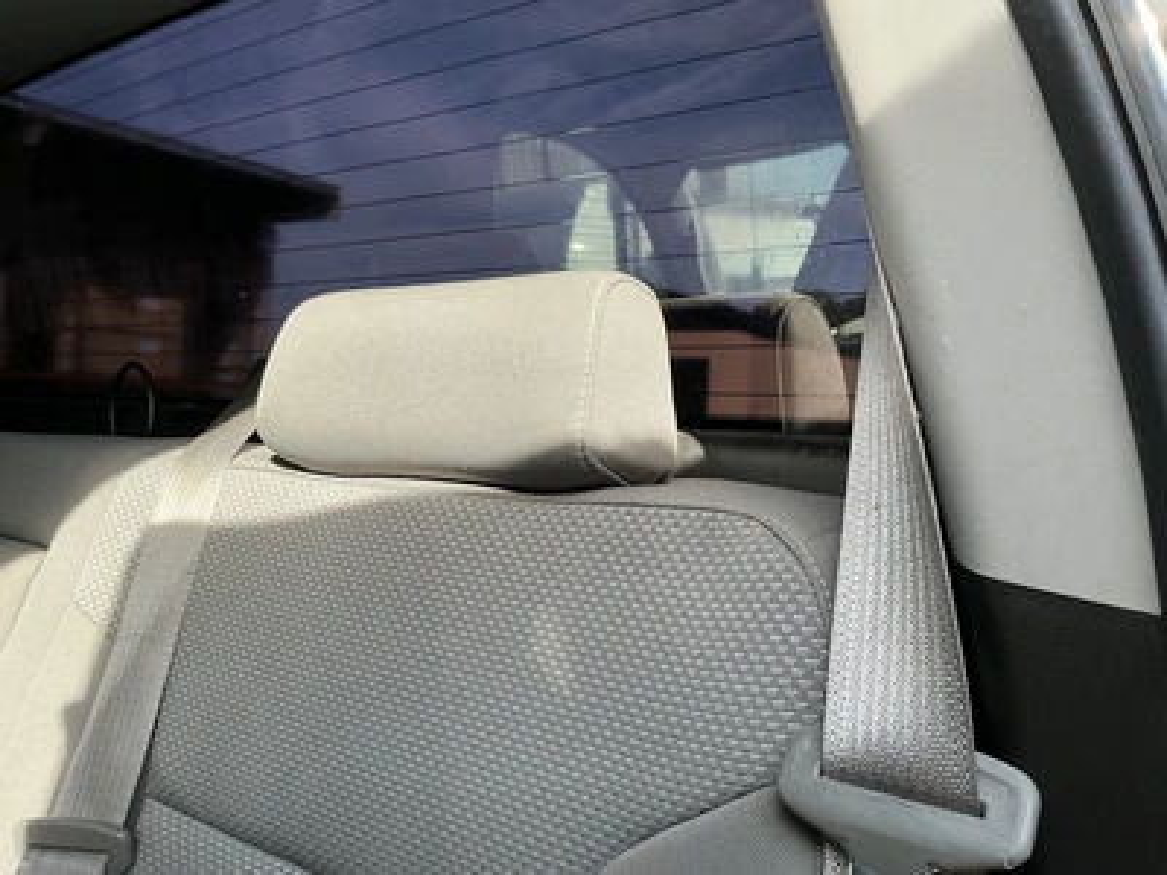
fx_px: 944
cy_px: 438
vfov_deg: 49.7
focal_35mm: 28
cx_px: 584
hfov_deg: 63.4
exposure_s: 1/132
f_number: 1.8
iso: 16
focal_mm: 3
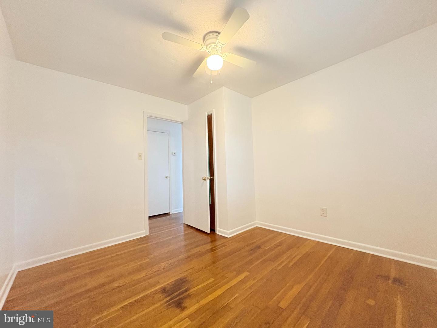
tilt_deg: +3.2
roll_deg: +2.1
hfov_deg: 102.1
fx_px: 177
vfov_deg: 85.7
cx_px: 218
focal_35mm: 14
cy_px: 164
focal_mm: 2.22
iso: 400
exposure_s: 1/60
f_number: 2.2
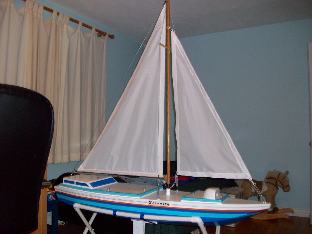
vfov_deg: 41.8
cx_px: 156
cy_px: 117
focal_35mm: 34
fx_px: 306
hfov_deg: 54.0
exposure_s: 1/60
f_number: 2.8
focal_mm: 5.7
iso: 160
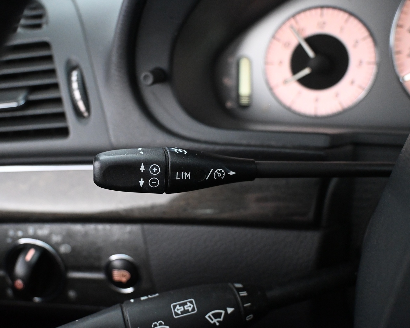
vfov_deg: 41.6
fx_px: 431
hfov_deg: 50.8
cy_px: 164
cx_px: 187
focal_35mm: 36
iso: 5600
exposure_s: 1/30
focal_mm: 21
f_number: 4
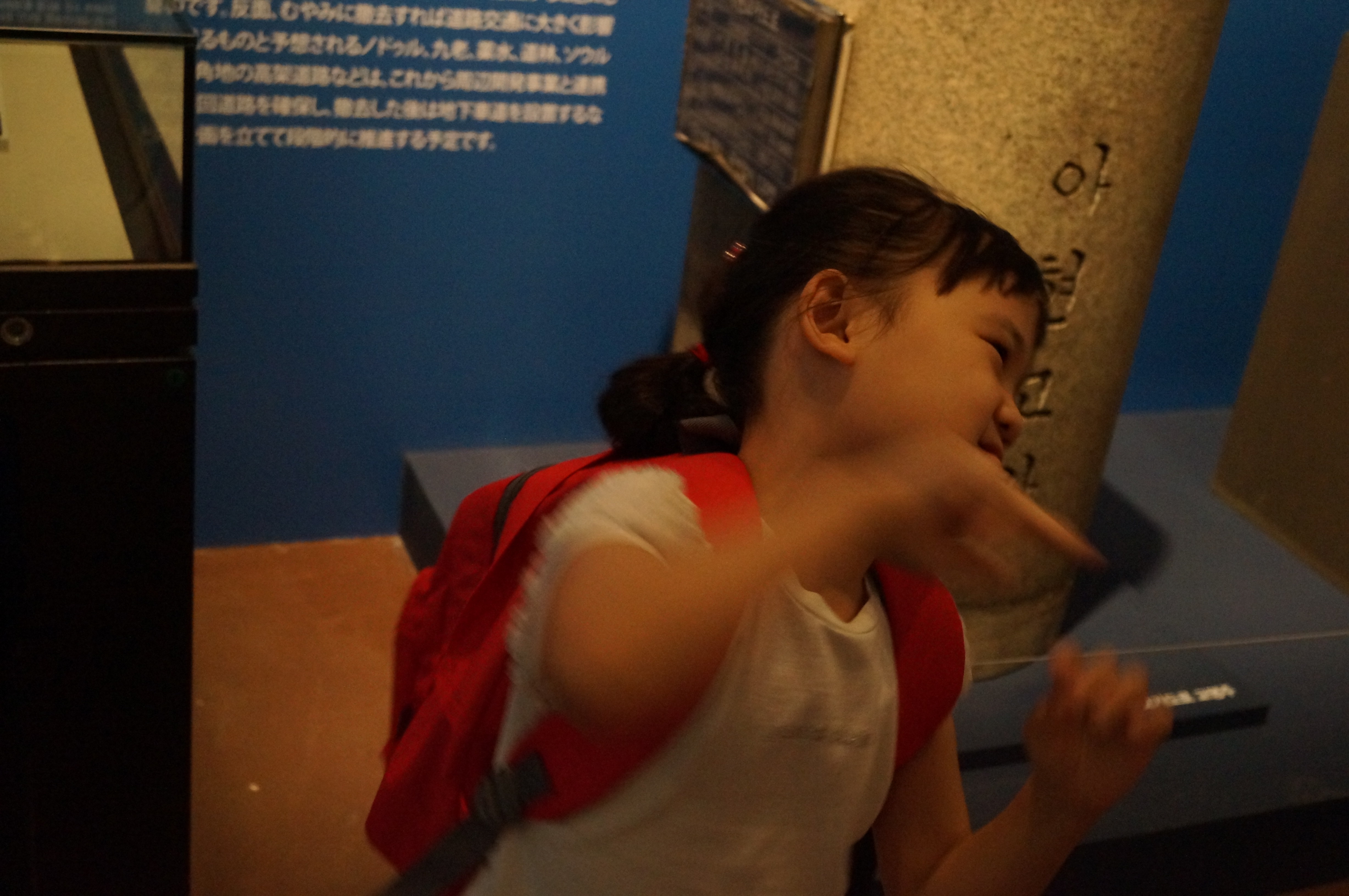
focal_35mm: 42
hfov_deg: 46.4
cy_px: 448
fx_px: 1572
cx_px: 674
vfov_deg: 31.8
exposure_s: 1/50
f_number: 4.5
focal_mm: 28
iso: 3200
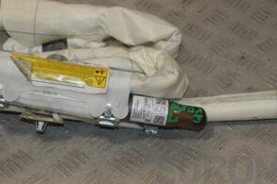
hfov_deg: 25.4
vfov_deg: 16.9
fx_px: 615
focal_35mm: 80
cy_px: 44
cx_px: 139
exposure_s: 1/200
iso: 800
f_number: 9
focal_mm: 26
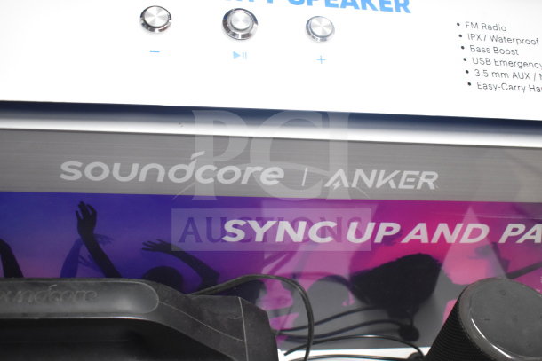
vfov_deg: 34.2
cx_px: 271
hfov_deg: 49.5
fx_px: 587
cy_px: 180
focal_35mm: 39
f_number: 4
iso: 1800
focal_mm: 26
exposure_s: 1/40
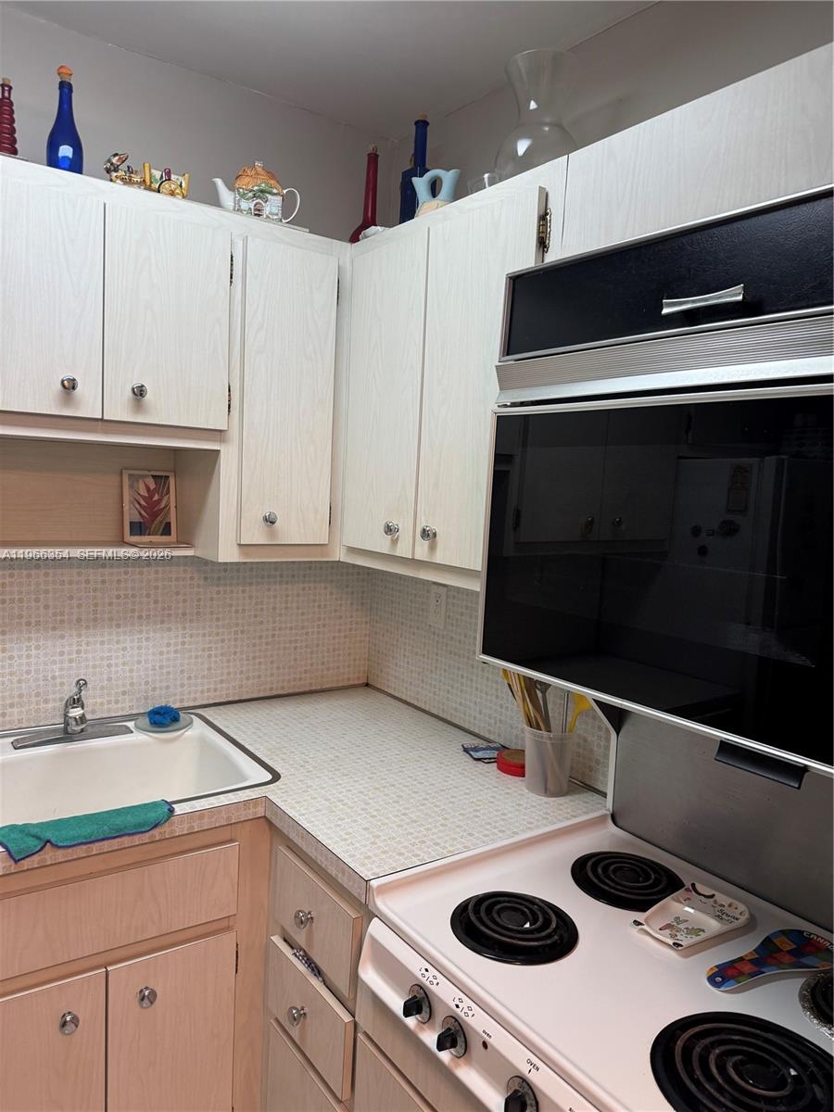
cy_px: 556
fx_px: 771
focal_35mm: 24
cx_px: 417
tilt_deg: -7.4
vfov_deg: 71.6
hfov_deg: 56.8
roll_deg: -3.0
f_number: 1.78
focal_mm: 6.76
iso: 160
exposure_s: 1/120
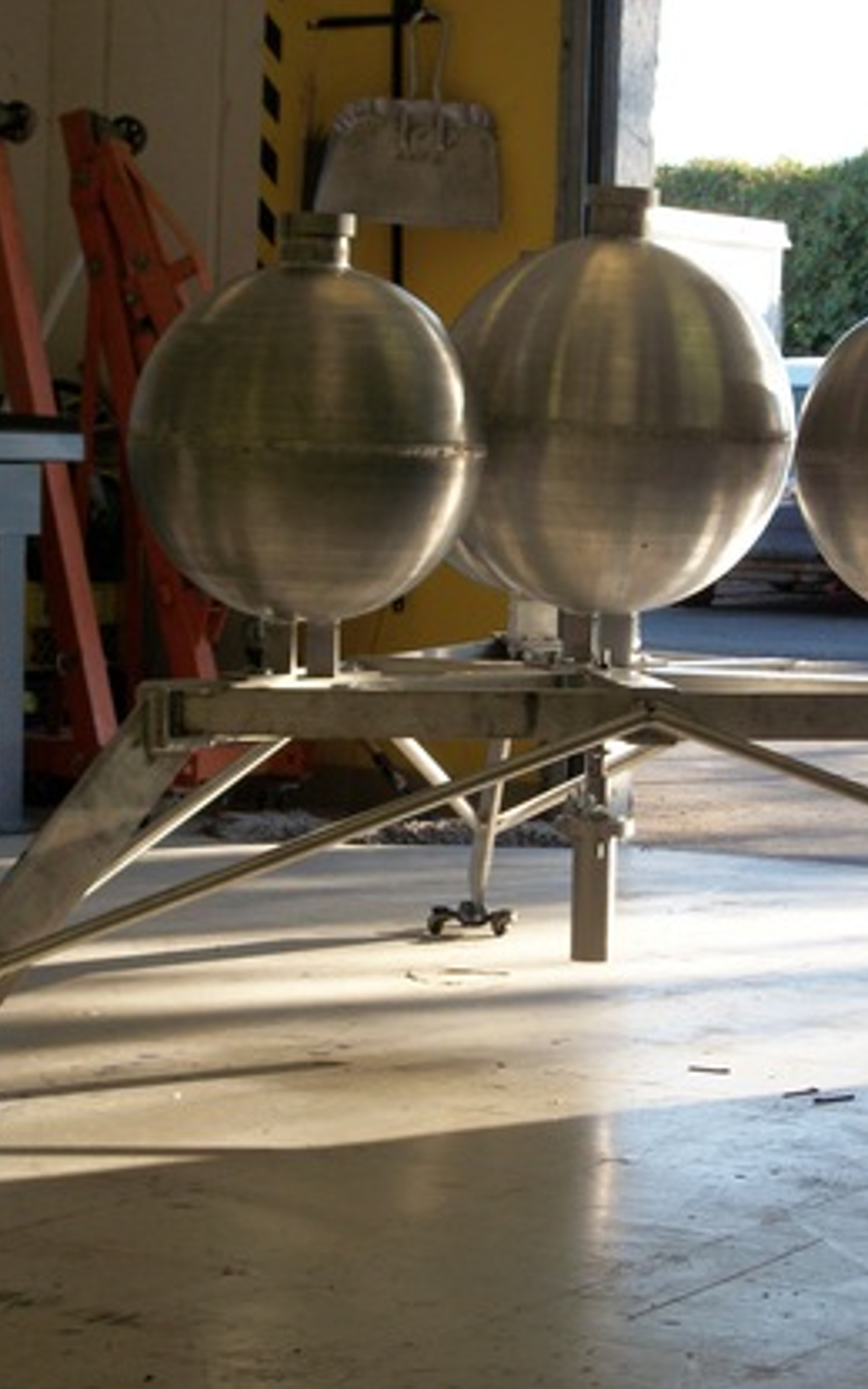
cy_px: 694
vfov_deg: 21.4
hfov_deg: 13.4
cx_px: 681
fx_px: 3671
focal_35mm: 97
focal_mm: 12.1
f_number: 4.5
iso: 80
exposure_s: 1/80
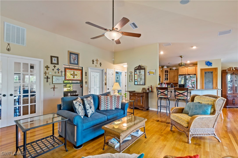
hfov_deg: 100.4
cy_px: 79
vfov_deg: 77.3
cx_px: 119
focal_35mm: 15
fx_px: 99
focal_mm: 10
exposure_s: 1/1.25
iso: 400
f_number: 16
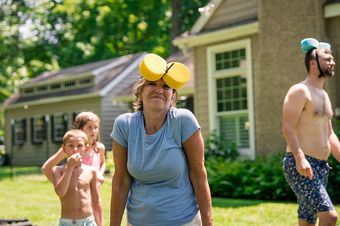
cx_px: 157
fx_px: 831
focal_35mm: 88
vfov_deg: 15.5
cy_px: 101
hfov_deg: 23.1
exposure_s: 1/800
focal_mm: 70
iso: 250
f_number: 2.8
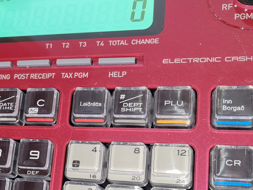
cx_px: 53
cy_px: 144
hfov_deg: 34.5
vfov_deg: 26.7
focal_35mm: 54
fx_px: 395
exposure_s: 1/113
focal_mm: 5.4
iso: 50
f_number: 1.8
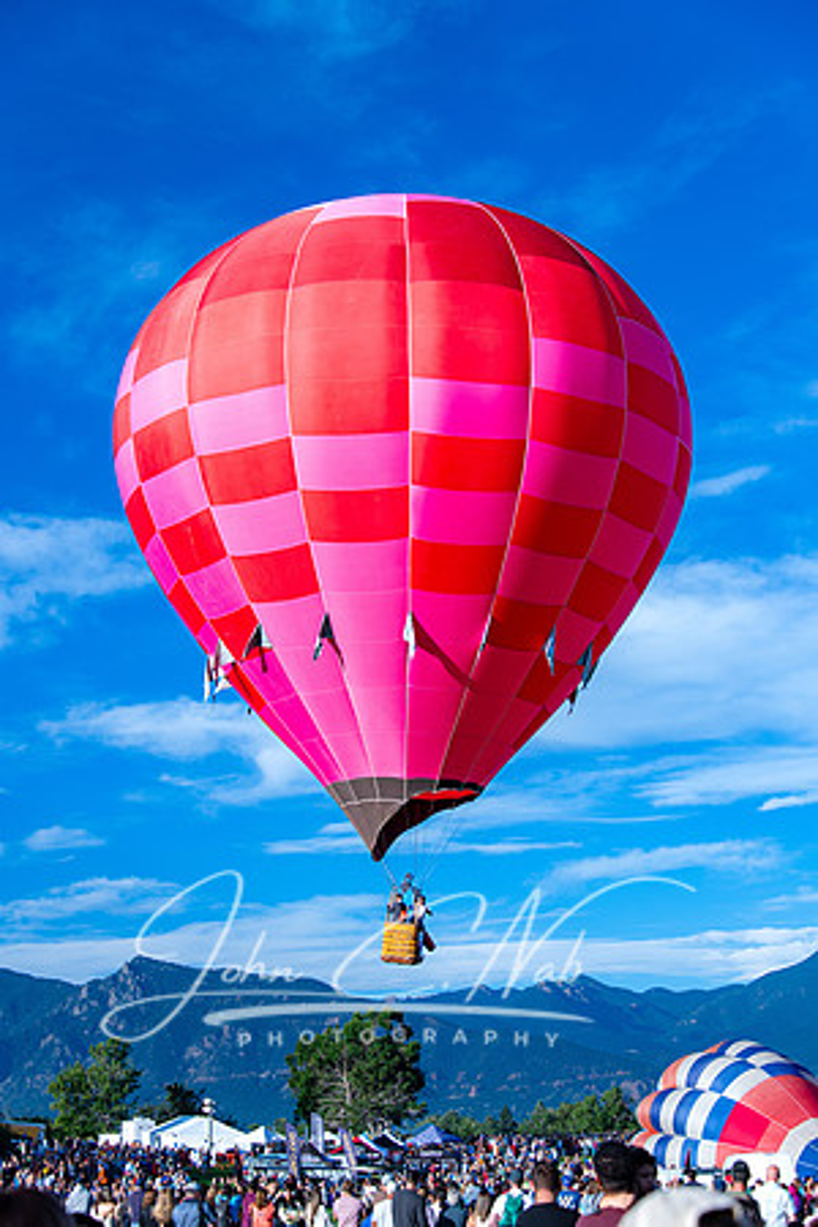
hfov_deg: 21.9
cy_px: 614
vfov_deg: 32.4
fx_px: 2113
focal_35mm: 62
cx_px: 409
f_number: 4.8
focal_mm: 62
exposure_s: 1/1250
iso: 400
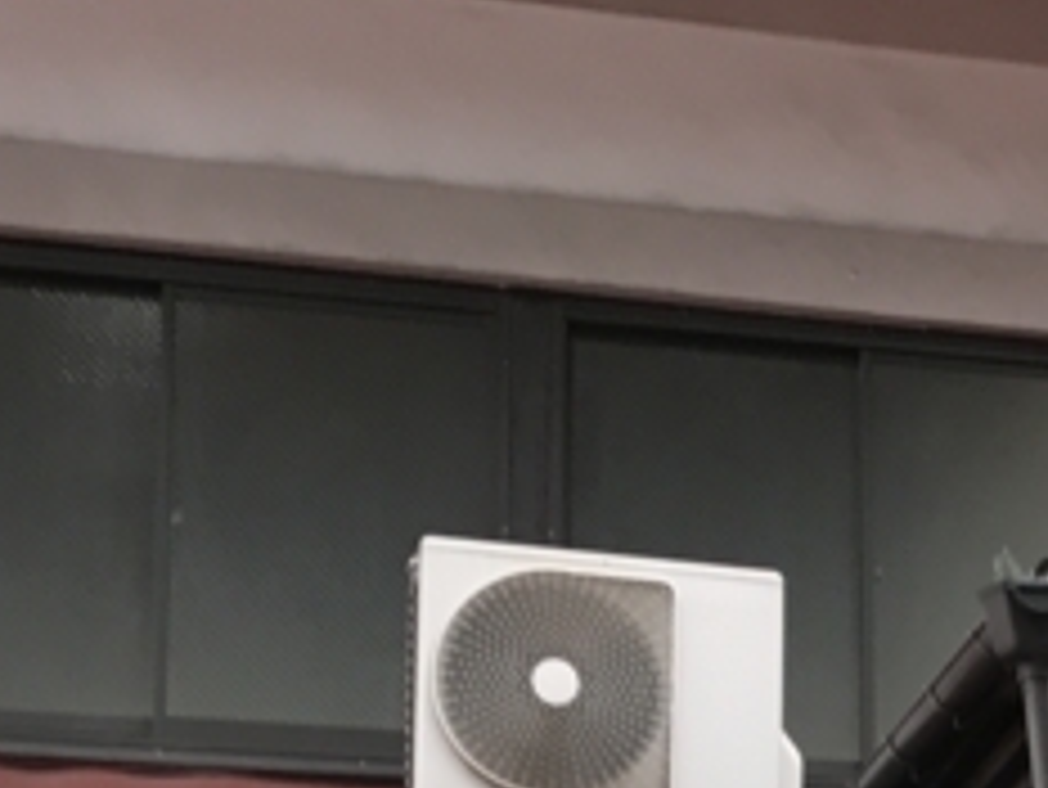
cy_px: 1310
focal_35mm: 123
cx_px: 1408
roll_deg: +0.9
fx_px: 3726
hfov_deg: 15.2
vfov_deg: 11.4
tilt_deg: +7.4
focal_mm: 3.99
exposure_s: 1/100
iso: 25
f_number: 1.8
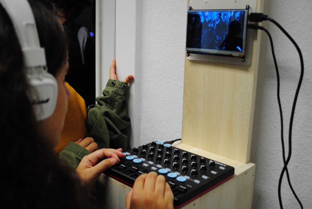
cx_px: 156
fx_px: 338
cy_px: 104
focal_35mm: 39
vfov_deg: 34.3
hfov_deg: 49.5
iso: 320
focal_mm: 26
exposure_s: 1/30
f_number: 4.2
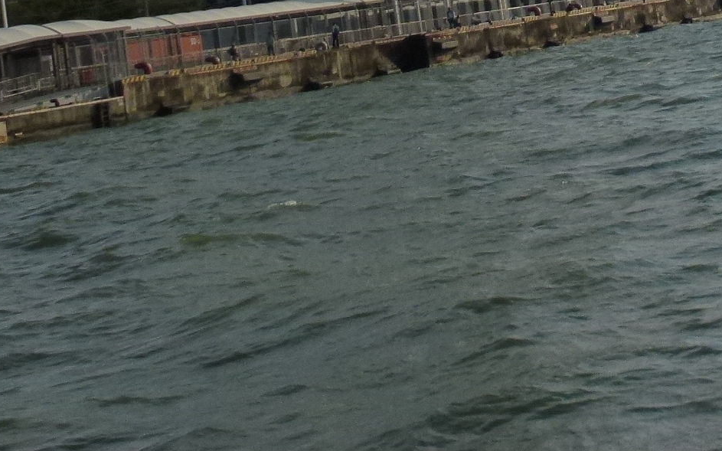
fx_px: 2321
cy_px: -277
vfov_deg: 10.6
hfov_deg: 17.2
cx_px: 775
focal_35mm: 118
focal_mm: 7.4
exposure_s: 1/2000
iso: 160
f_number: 3.9
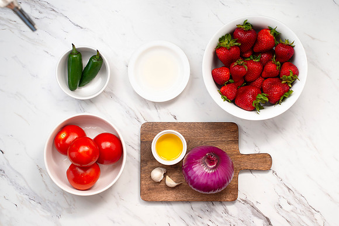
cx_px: 176
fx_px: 547
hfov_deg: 34.5
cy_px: 111
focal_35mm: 58
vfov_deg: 23.4
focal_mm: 50
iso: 250
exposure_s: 1/80
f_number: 10
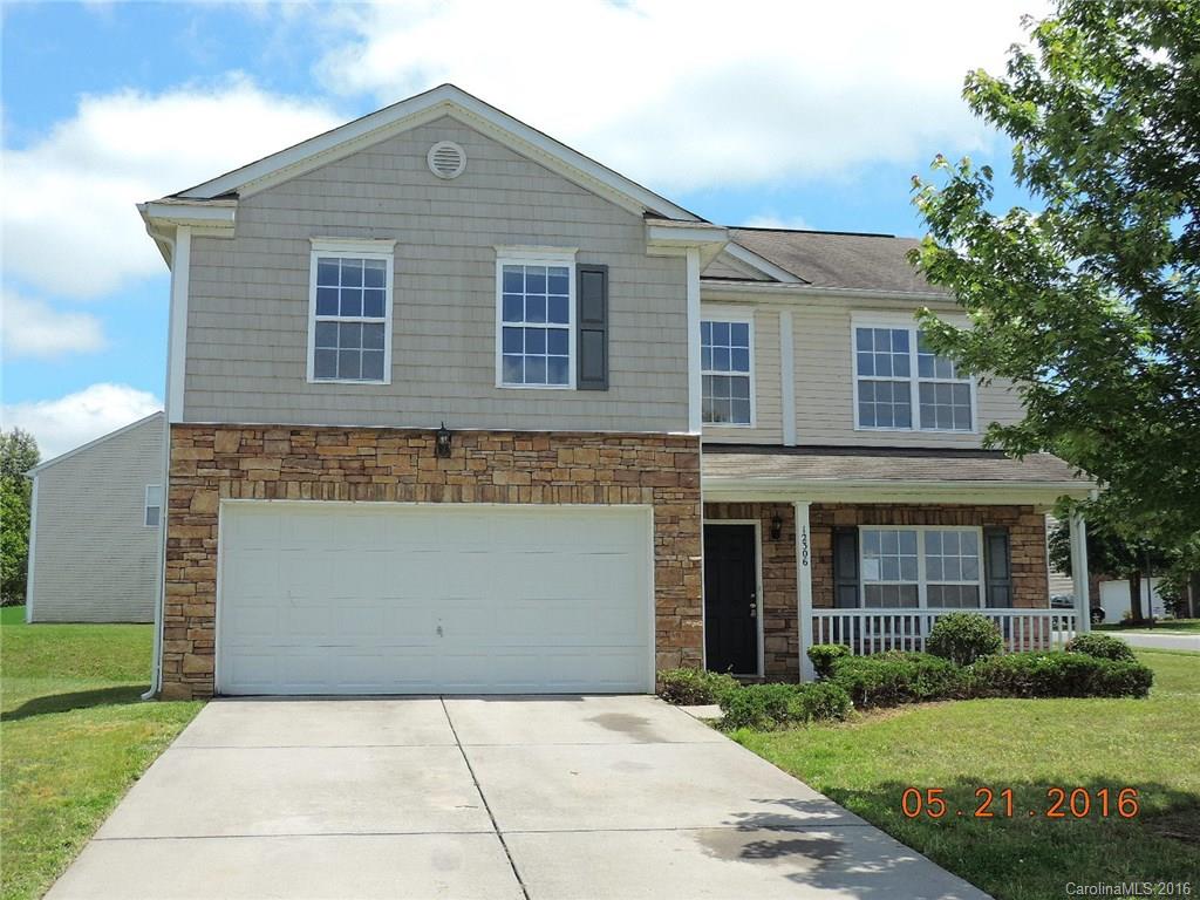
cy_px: 450
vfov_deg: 36.0
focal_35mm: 40
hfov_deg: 46.8
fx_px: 1387
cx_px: 600
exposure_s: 1/800
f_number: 3.3
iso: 80
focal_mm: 7.1
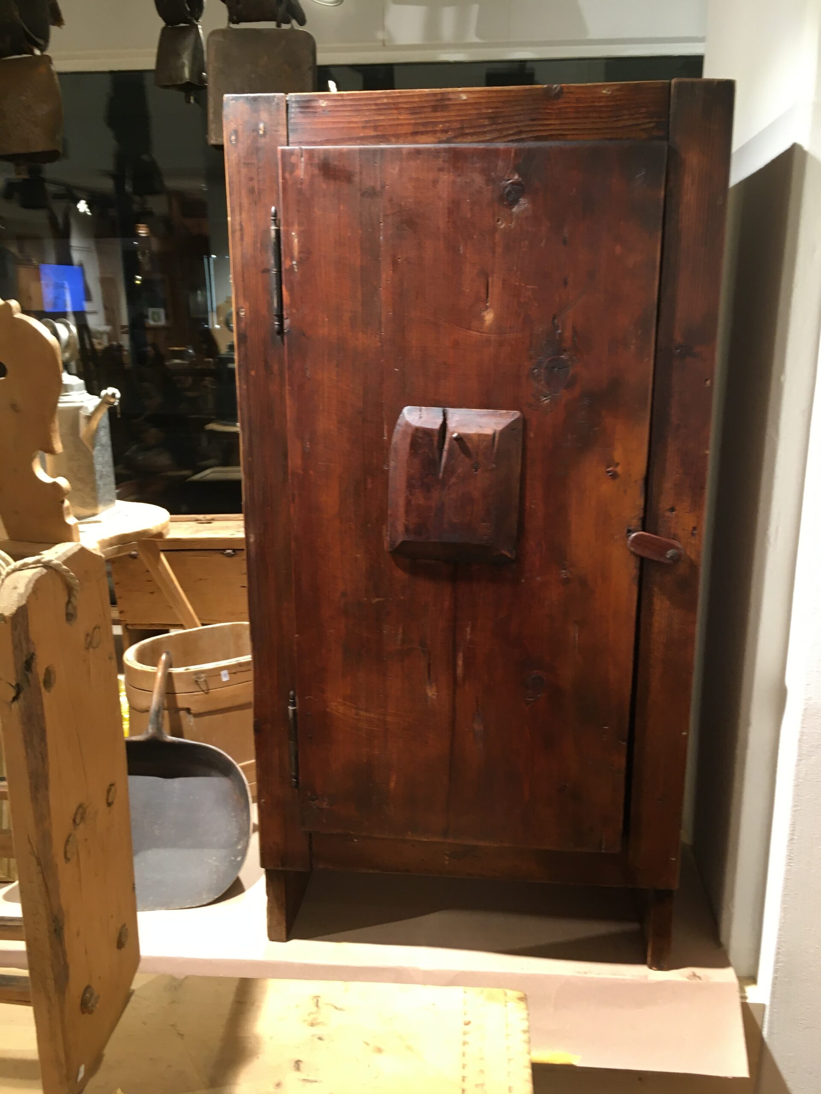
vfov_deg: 61.7
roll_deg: +1.1
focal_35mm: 29
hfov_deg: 48.2
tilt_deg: -16.3
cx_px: 410
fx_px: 917
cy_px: 547
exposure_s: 1/33
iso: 100
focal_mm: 4.15
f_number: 2.2
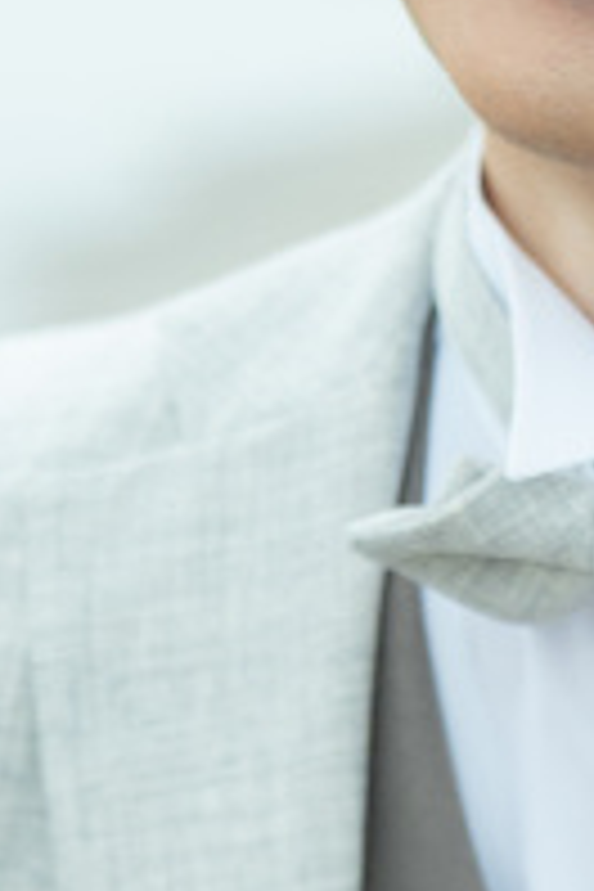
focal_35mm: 303
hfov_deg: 4.5
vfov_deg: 6.8
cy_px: 936
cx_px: 968
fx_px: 7499
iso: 400
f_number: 2
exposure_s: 1/1250
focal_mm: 50
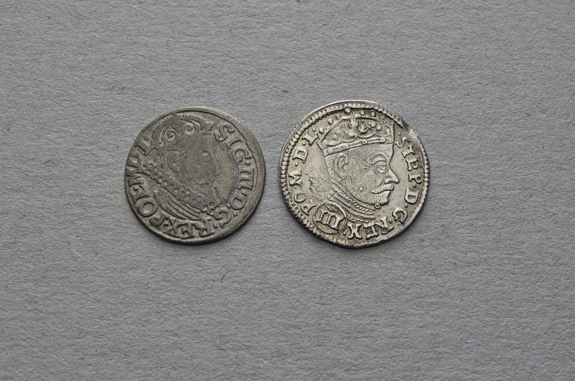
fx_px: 1315
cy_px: 190
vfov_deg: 16.5
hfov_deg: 24.7
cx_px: 288
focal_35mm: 82
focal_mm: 55
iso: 400
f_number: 14
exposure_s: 1/250
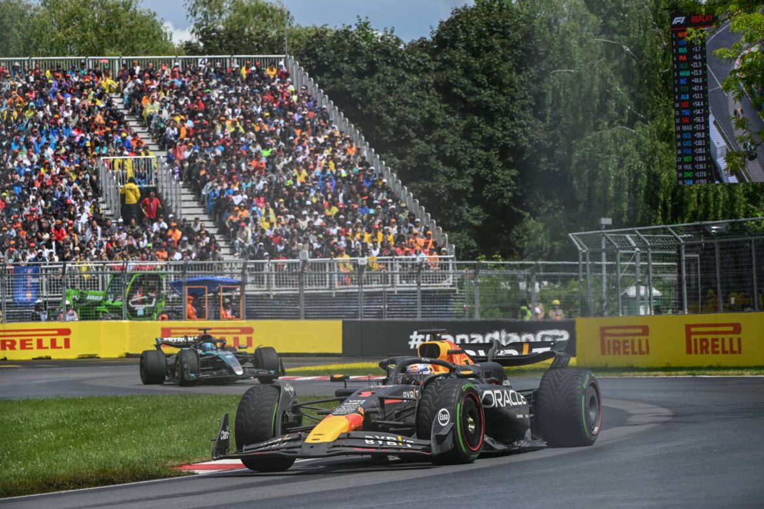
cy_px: 254
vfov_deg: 7.6
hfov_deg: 11.4
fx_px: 3820
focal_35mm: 180
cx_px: 382
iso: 400
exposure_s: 1/1600
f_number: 9
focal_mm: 180
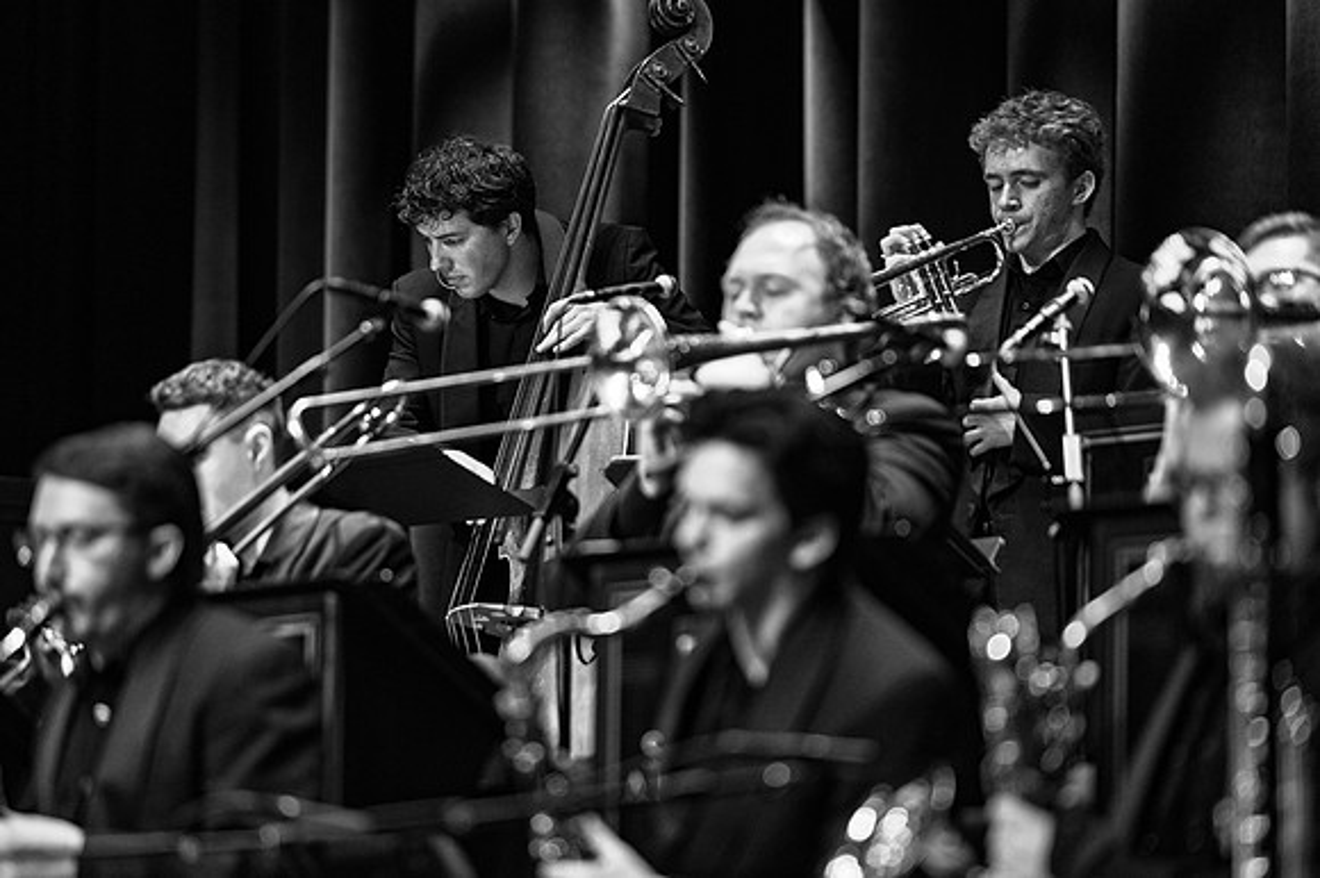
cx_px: 660
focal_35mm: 200
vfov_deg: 6.9
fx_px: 7329
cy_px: 439
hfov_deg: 10.3
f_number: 2.8
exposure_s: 1/320
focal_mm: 200
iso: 4000
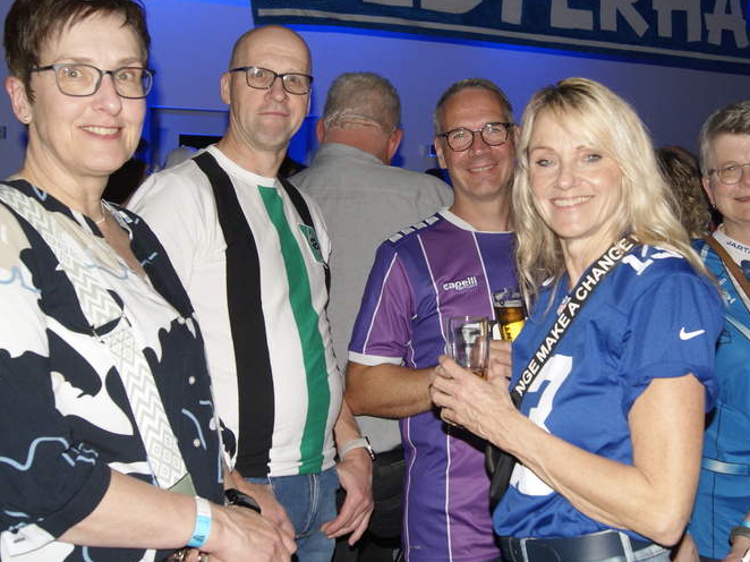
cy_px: 239
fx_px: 1040
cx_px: 477
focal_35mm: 48
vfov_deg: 30.2
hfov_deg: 39.4
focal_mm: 22
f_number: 5.6
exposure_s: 1/60
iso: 400
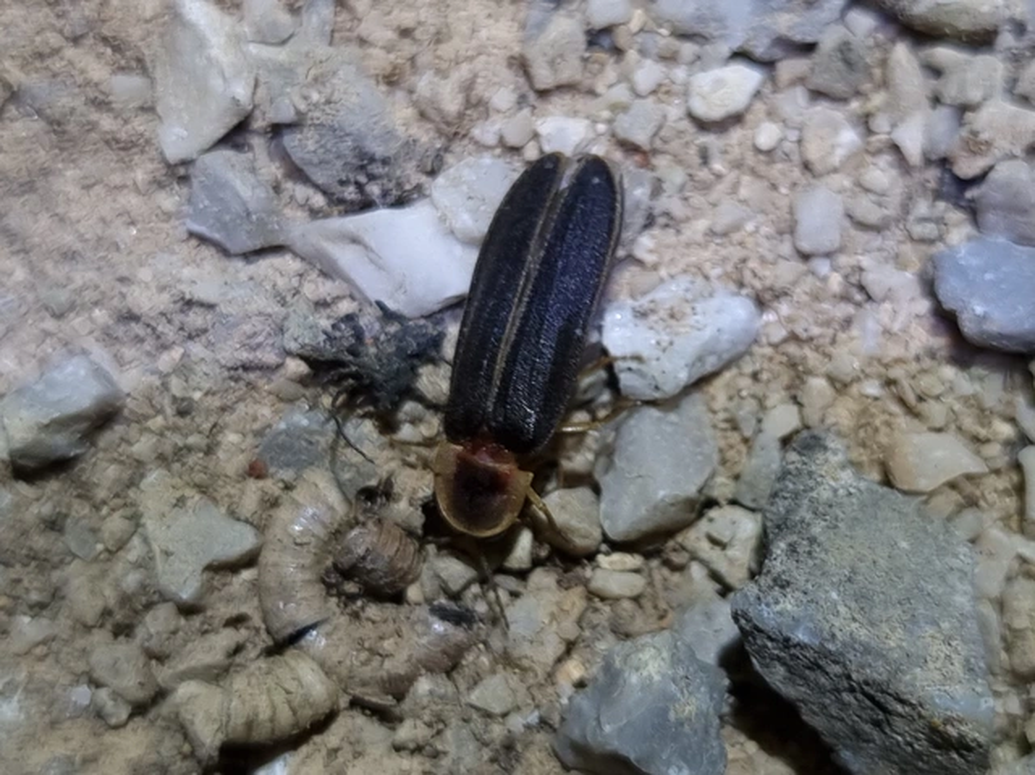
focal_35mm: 26
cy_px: 388
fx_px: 777
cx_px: 518
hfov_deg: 67.3
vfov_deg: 53.0
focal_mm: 5.4
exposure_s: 1/200
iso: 100
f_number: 1.8
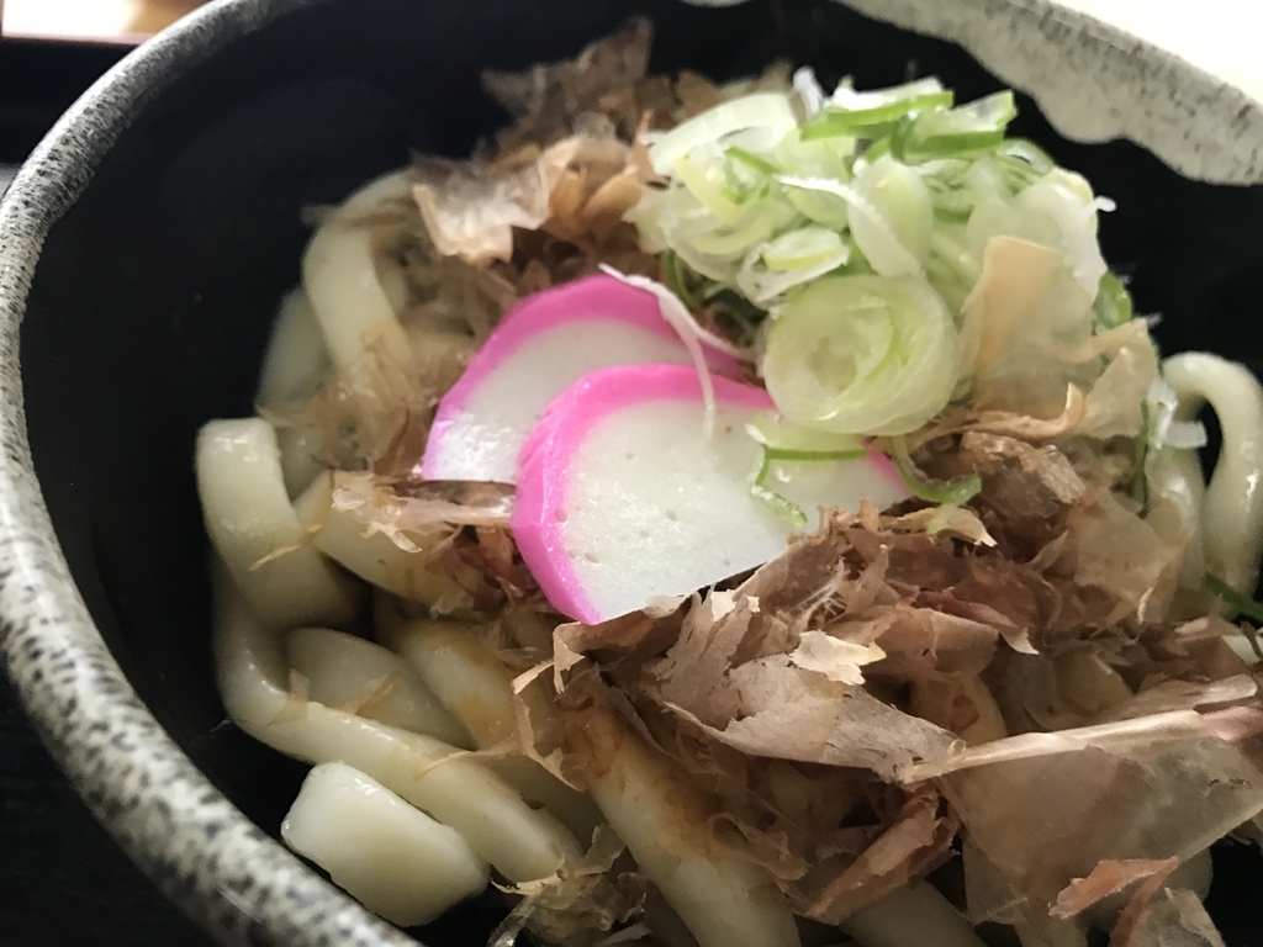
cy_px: 474
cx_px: 632
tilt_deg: -49.6
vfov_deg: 49.7
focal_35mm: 28
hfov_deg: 63.4
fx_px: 1022
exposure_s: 1/30
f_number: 1.8
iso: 40
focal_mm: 3.99
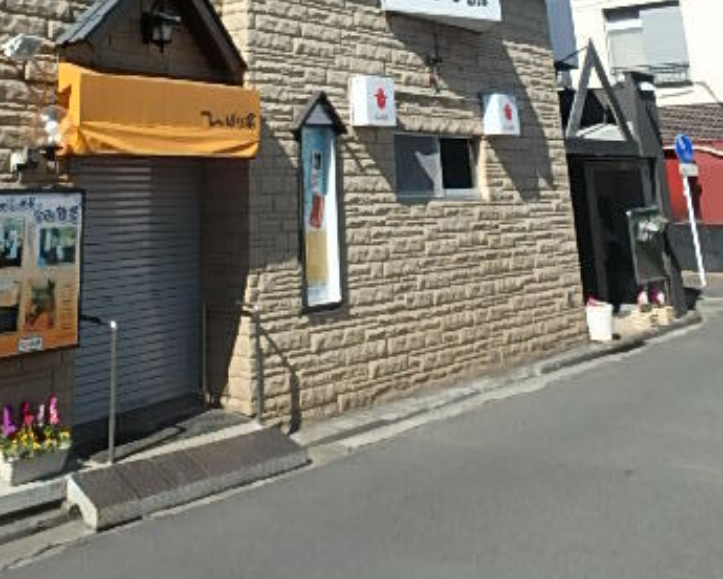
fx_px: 813
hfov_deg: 47.2
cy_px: -67
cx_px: 243
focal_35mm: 38
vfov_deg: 33.7
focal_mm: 3.7
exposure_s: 1/500
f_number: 6
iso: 125
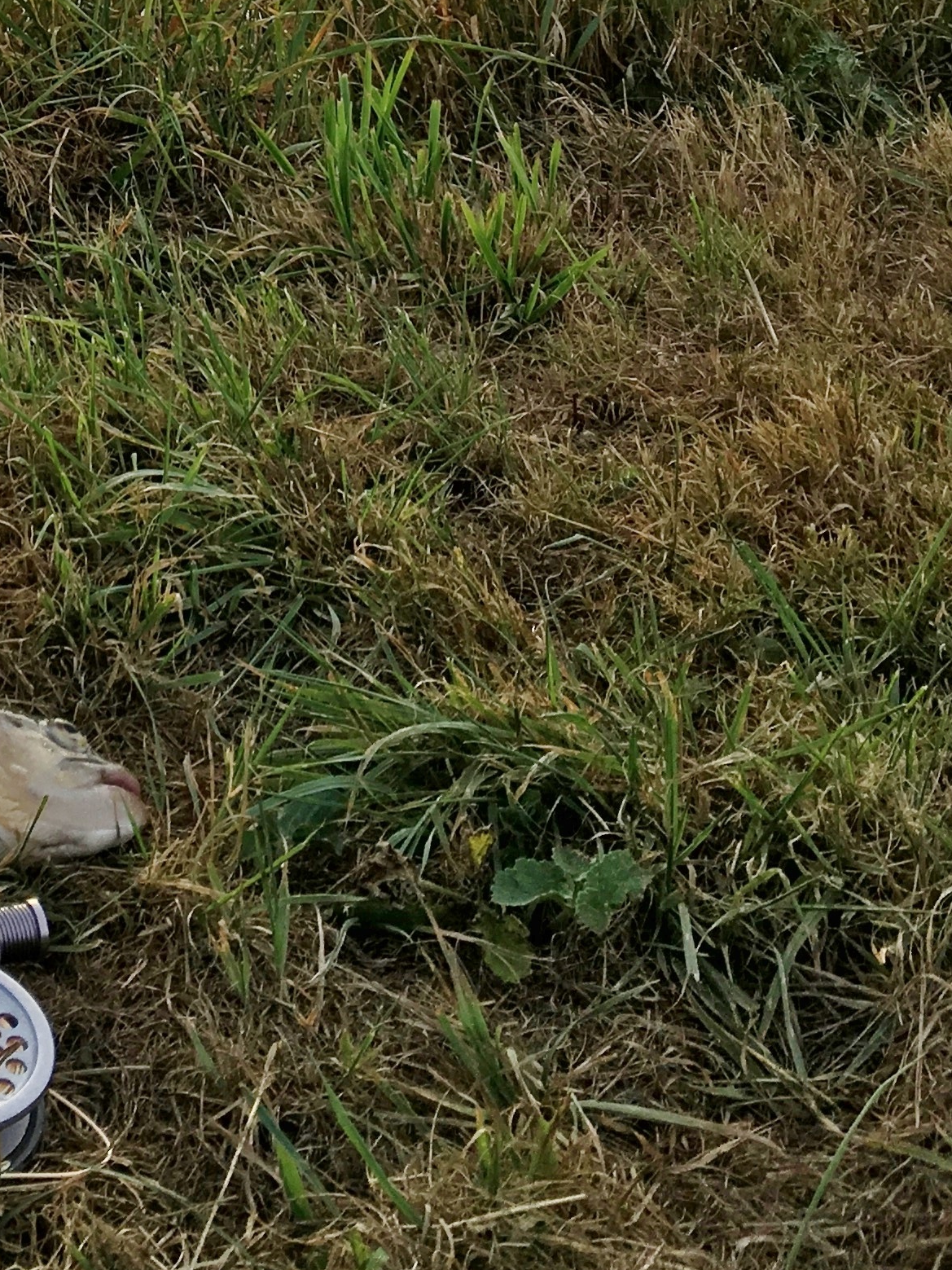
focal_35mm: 75
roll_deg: -2.0
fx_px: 2751
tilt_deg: -13.2
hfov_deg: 18.5
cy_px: -277
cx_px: -217
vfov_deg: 23.6
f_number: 2.2
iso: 25
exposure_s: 1/1115
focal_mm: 4.15
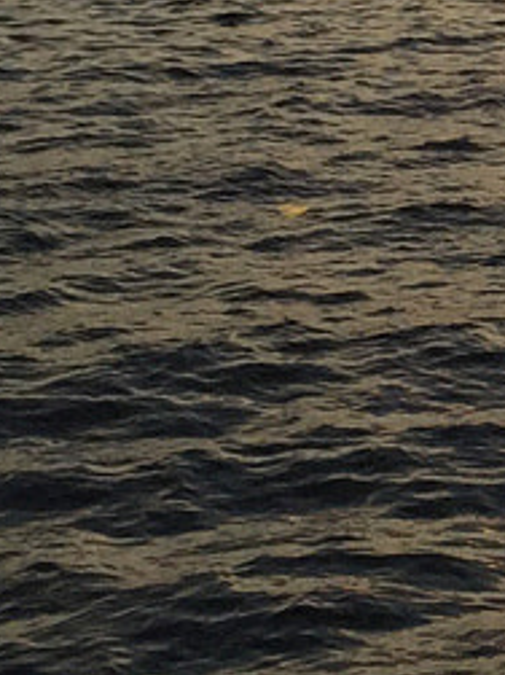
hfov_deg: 7.6
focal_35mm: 185
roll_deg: -0.2
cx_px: 1080
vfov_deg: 10.6
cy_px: -73
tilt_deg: -3.2
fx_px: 3602
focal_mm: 4.15
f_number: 2.2
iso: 32
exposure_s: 1/1522
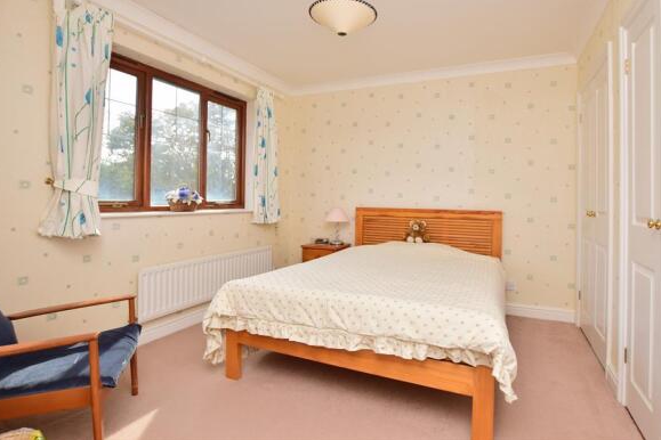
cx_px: 348
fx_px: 312
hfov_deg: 93.2
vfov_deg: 70.2
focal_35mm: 17
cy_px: 193
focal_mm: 10
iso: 200
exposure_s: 1/160
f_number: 6.3
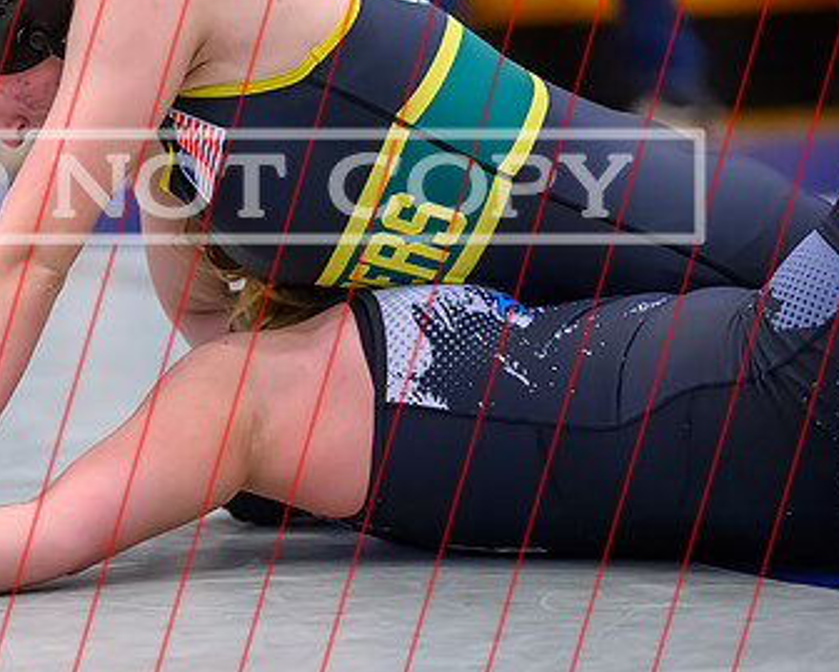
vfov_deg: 5.2
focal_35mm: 298
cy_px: 208
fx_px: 7402
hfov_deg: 6.5
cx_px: 141
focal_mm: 160
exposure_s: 1/640
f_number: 2.8
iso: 10000
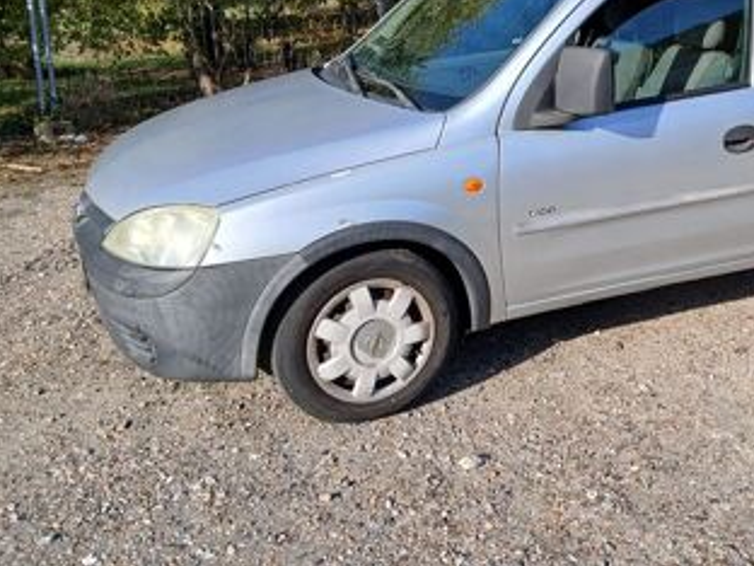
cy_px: 194
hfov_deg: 45.2
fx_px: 871
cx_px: 563
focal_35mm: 40
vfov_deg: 35.6
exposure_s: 1/386
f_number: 1.8
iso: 20
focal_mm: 3.98
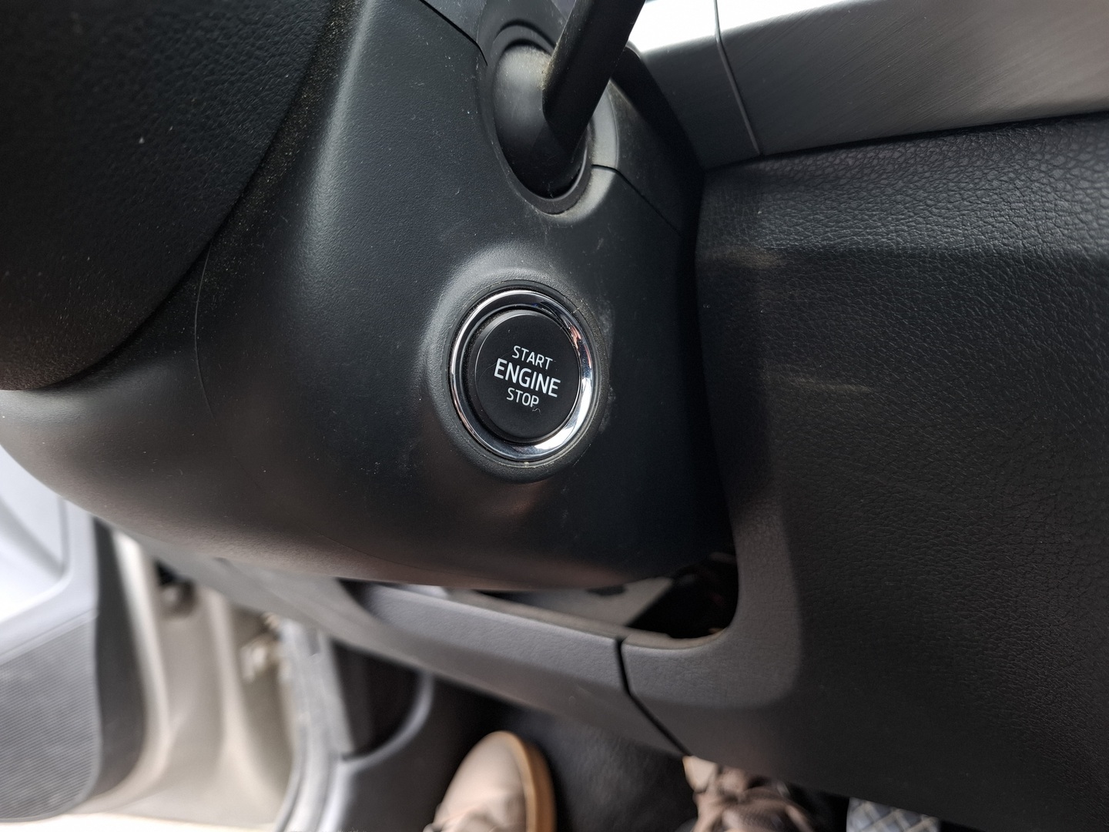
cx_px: 554
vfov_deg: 58.9
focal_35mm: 23
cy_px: 416
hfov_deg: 73.9
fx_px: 737
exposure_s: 1/100
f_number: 1.8
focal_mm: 5.54
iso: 125
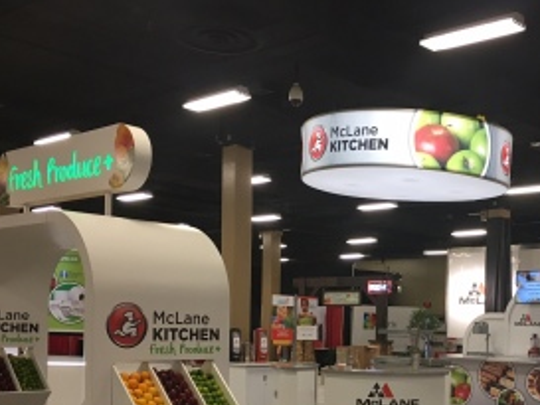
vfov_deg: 27.7
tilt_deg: -1.2
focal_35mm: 51
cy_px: 348
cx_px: 380
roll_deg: -1.7
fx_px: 796
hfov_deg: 36.9
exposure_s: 1/30
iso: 40
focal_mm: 4.15
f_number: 2.2
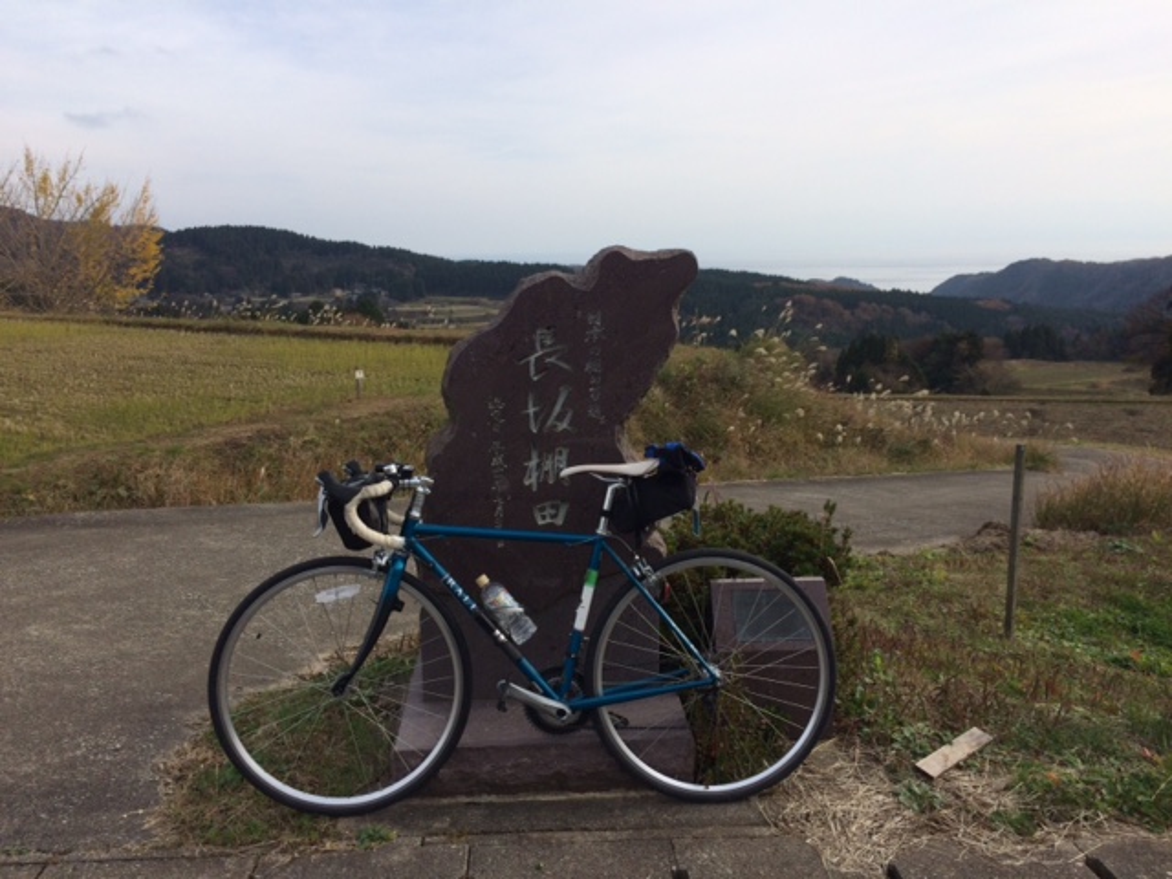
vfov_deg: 48.2
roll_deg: +1.1
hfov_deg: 61.7
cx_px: 586
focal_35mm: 29
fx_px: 982
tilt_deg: -12.4
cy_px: 440
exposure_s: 1/2160
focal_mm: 4.15
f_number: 2.2
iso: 32
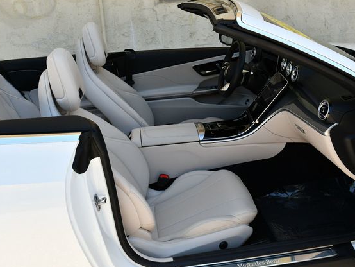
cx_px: 185
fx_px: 410
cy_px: 135
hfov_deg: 46.8
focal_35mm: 40
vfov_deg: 36.0
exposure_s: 1/250
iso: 200
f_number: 6.3
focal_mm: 18
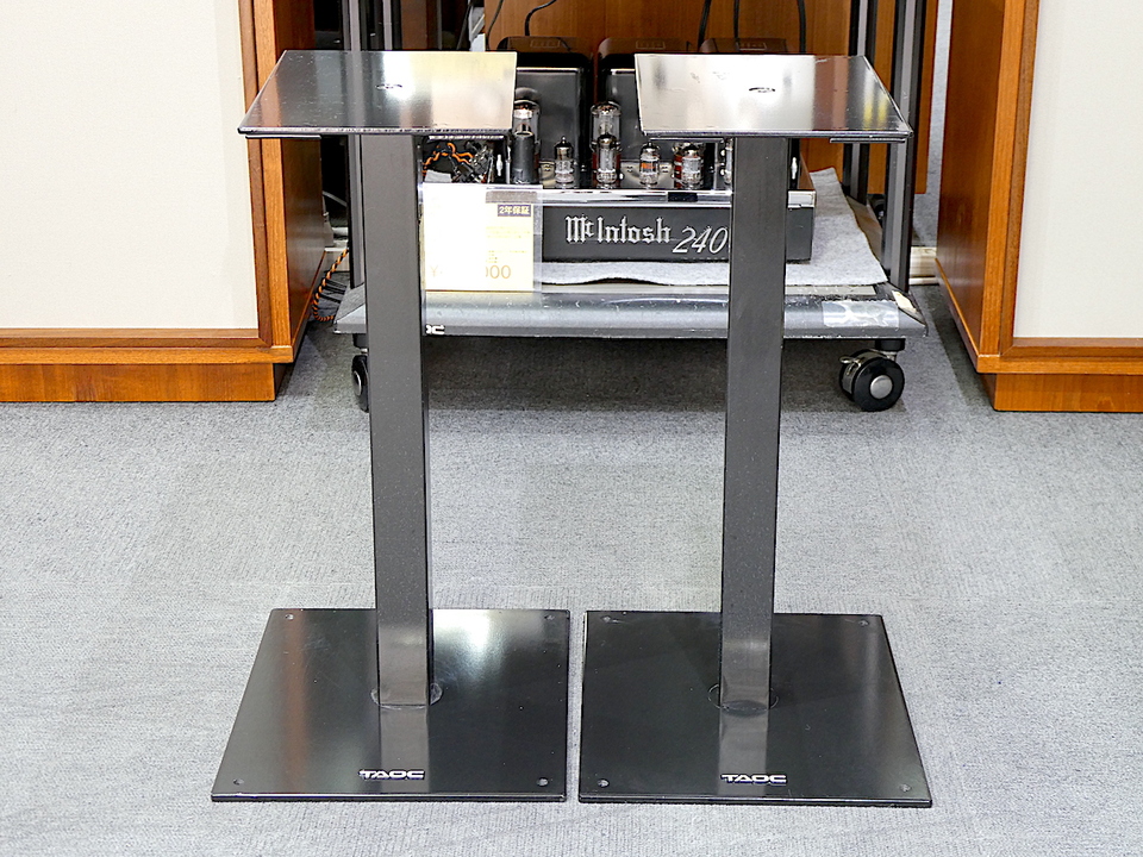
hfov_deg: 31.7
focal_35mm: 61
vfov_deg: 24.0
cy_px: 428
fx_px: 2014
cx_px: 572
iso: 200
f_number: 4.3
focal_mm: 10.9
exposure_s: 1/2.5
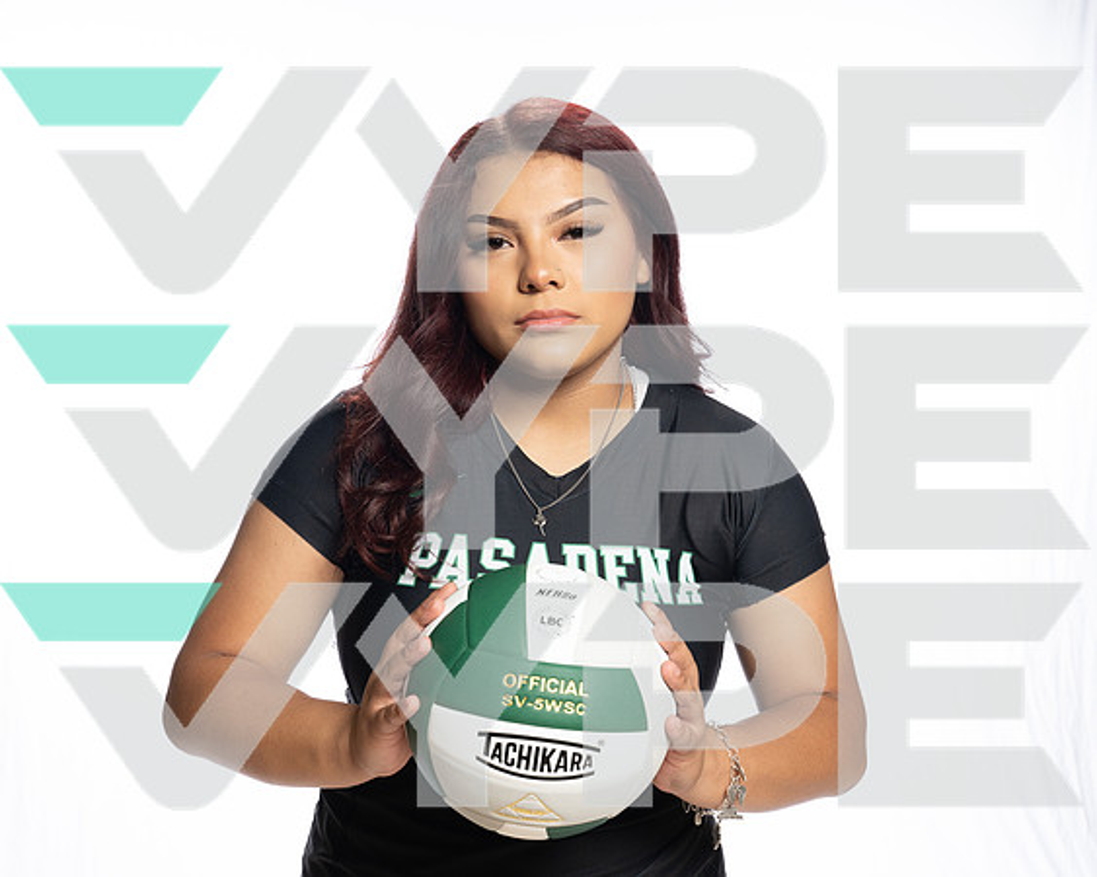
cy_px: 438
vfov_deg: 26.0
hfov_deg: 32.2
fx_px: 1901
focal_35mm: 59
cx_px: 548
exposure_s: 1/250
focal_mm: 52
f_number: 8
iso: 800
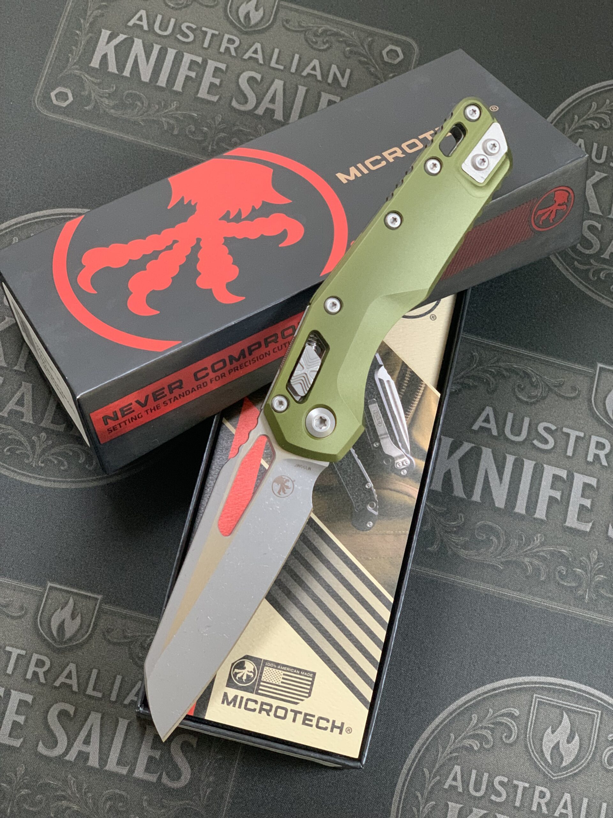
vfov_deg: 36.8
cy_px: 409
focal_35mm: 52
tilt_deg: -73.2
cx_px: 306
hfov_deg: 28.0
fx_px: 1228
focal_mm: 6
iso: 250
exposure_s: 1/50
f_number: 2.4
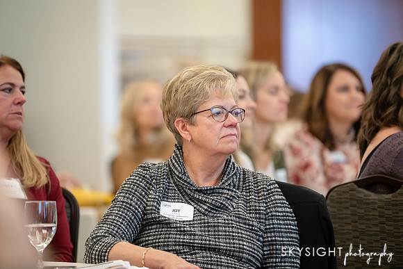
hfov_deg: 10.3
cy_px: 134
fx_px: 2243
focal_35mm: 200
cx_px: 202
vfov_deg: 6.9
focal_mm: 200
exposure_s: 1/320
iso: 3200
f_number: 2.8
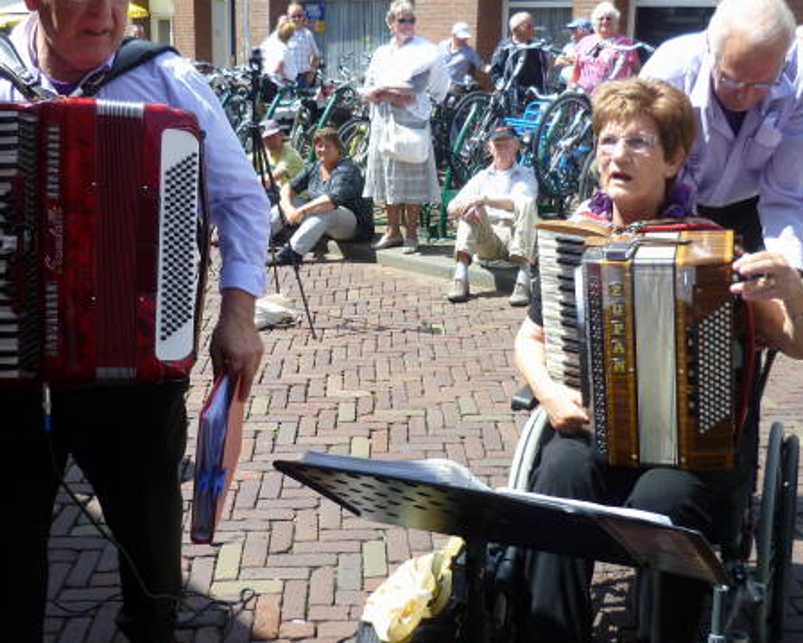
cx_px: 367
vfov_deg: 38.2
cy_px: 296
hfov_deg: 46.8
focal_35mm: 39
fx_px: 927
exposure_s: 1/400
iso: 80
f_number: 2.8
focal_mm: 5
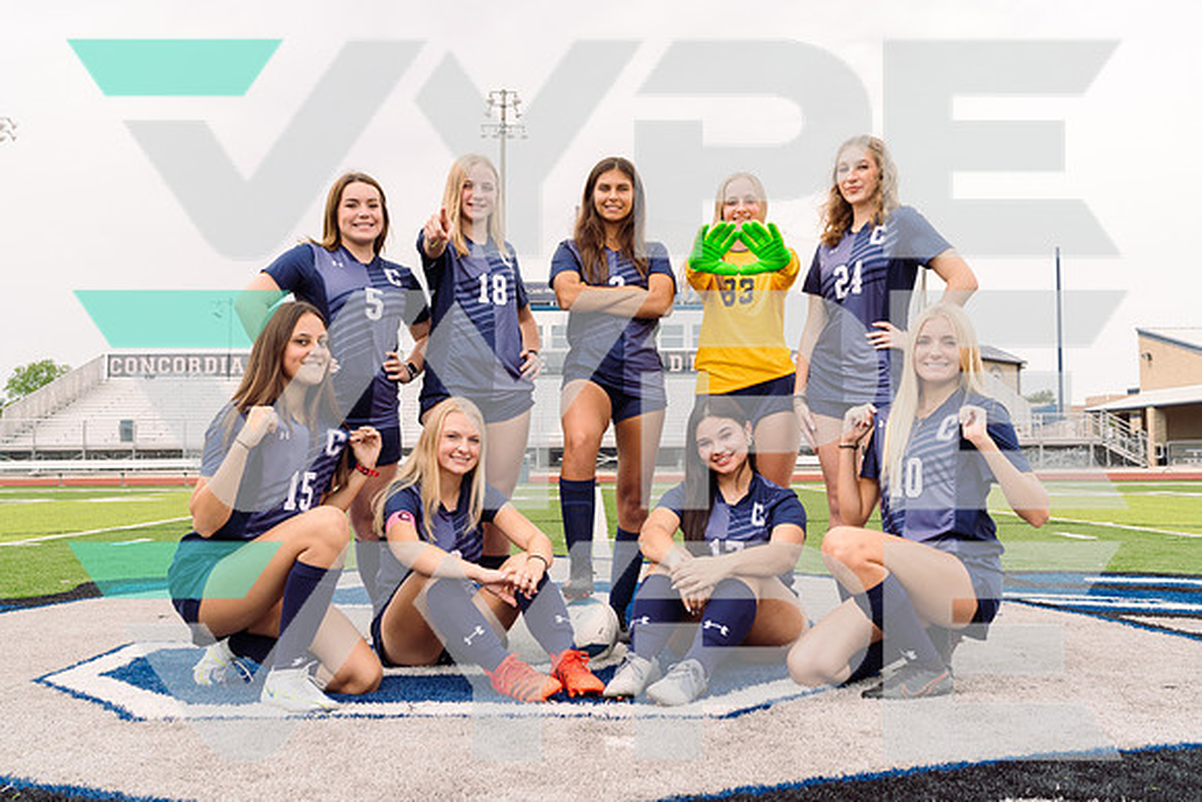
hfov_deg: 54.4
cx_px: 601
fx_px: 1169
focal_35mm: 35
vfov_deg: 37.9
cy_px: 401
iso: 200
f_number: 7.1
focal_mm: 35
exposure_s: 1/250
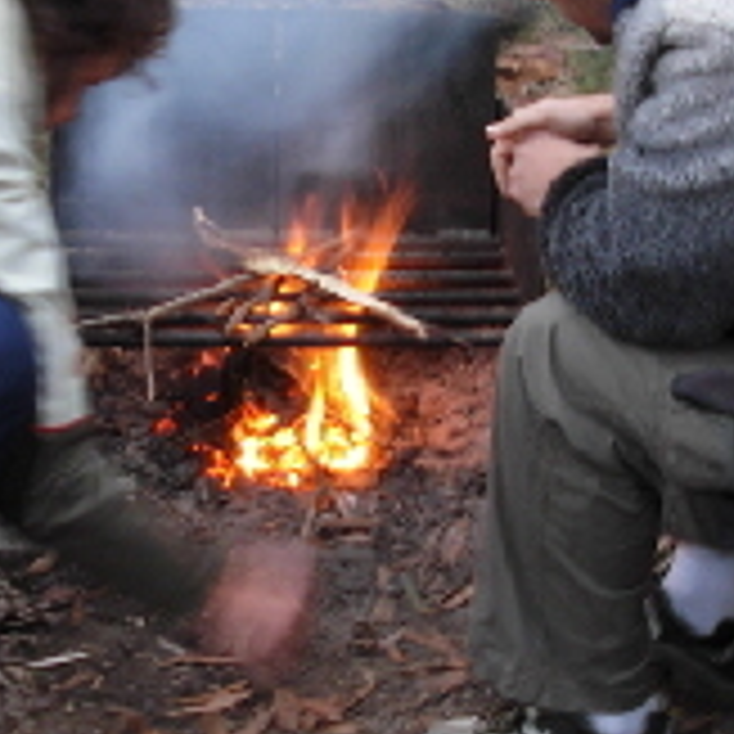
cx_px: 261
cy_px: 383
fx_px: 2375
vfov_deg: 17.6
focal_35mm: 99
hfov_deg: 17.5
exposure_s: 1/4
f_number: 2.9
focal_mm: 6.3
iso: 145
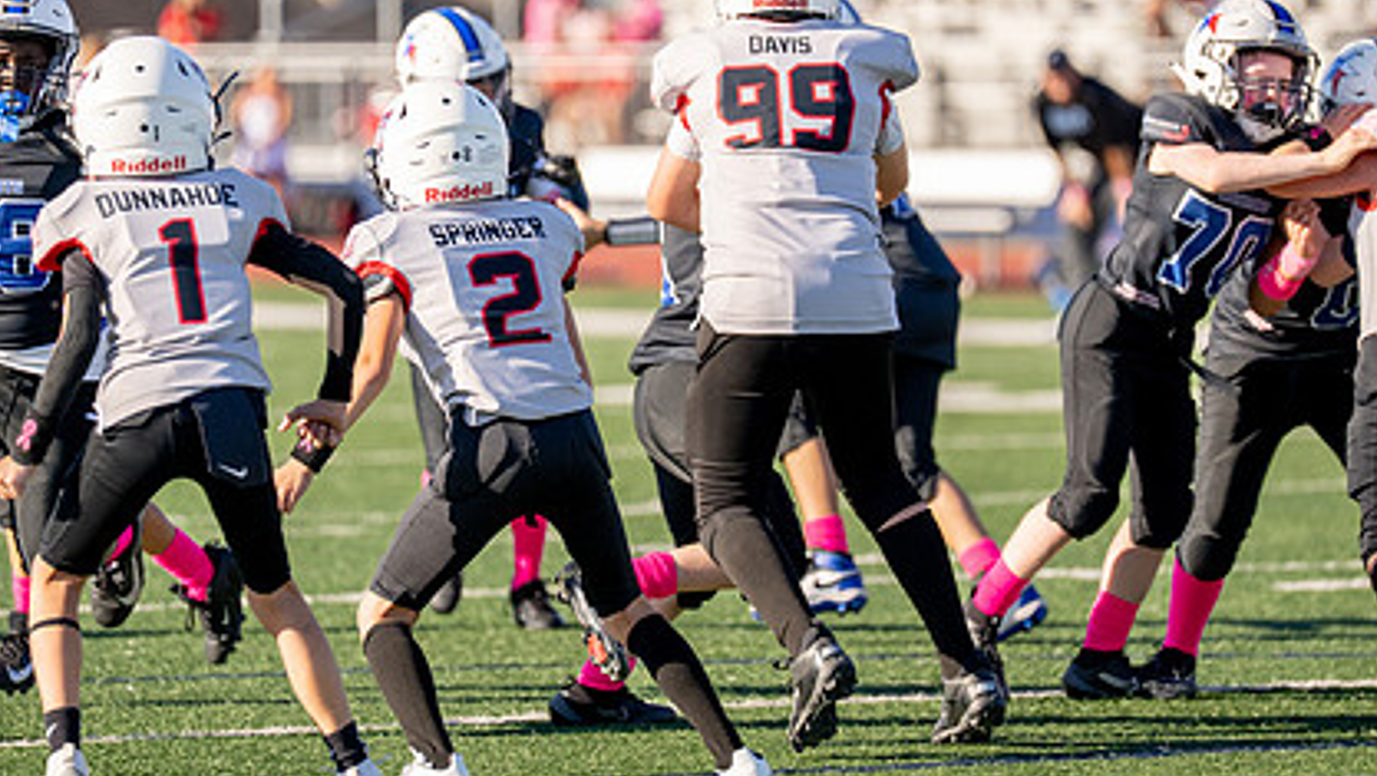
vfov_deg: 3.5
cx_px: 741
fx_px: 12529
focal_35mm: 343
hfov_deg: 6.3
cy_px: 275
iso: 250
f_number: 2.8
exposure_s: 1/4000
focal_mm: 200
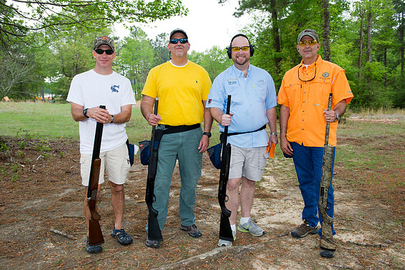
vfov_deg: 42.3
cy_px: 135
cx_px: 202
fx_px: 349
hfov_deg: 60.3
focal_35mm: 31
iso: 400
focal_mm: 31
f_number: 6.3
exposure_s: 1/250
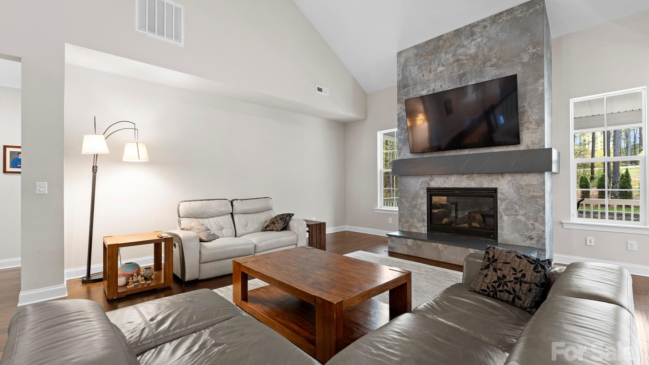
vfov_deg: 65.7
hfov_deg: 97.9
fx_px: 283
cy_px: 182
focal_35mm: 16
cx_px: 328
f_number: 6.3
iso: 160
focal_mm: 15.4
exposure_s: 1/2
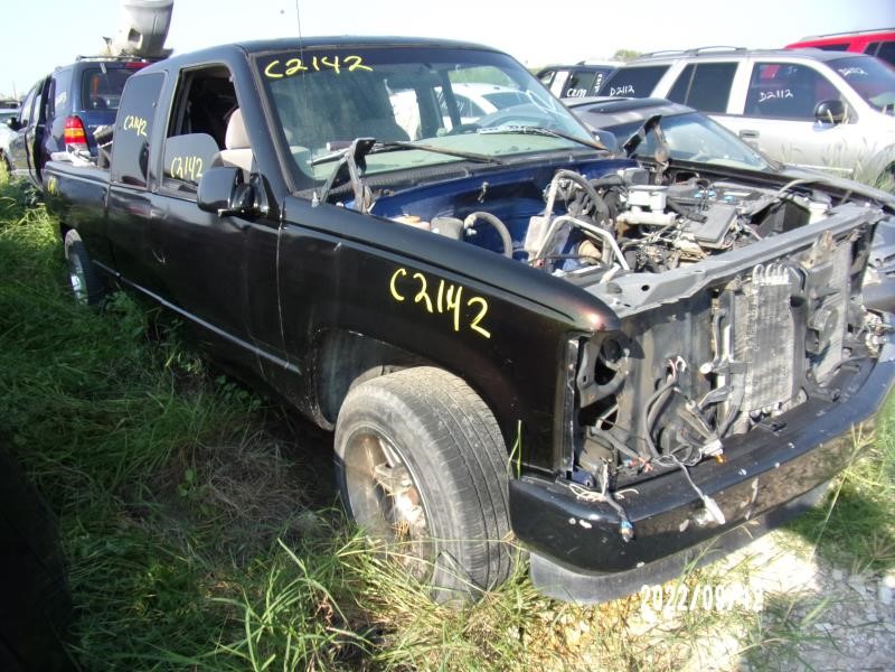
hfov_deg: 71.6
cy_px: 336
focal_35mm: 24
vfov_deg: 56.8
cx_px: 448
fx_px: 621
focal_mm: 4.3
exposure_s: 1/420
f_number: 3.3
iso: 80
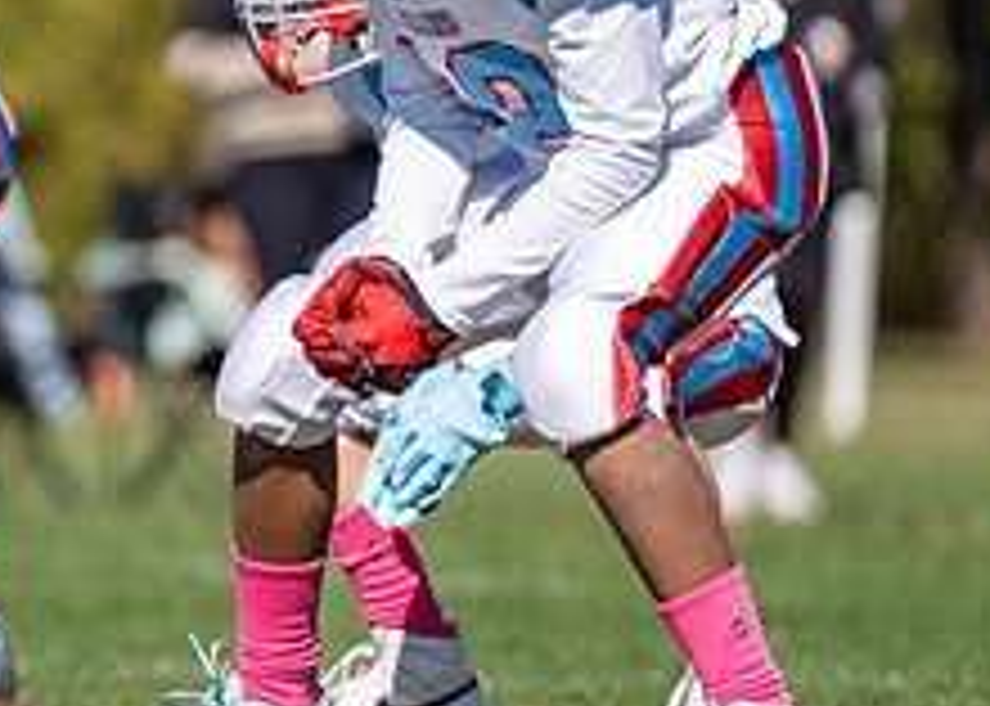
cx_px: -591
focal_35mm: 761
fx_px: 21390
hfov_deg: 2.6
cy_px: 98
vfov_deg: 1.9
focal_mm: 200
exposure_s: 1/2500
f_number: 2.8
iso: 100
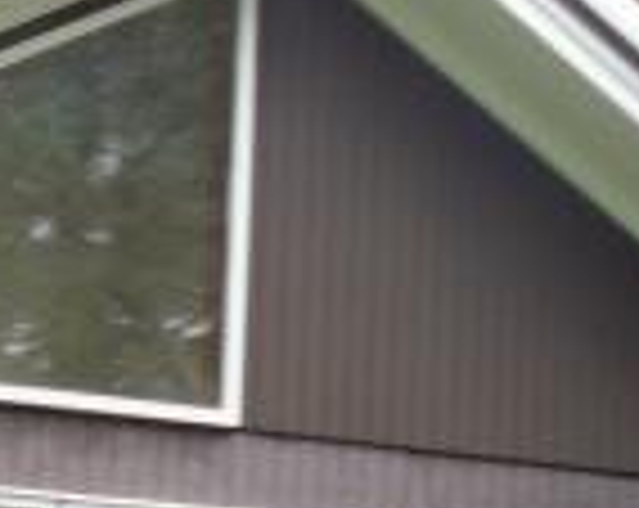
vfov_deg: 14.1
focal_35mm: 104
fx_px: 1963
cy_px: 692
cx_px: -230
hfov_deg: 17.2
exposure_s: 1/40
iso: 100
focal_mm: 4.6
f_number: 3.2
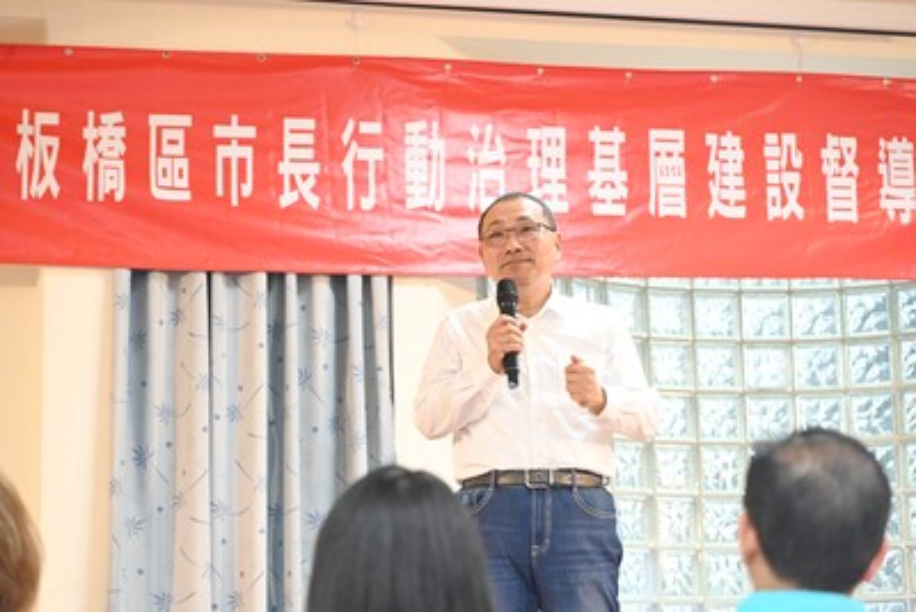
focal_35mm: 83
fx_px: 2113
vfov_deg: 16.5
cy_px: 306
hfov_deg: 24.5
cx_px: 458
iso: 3600
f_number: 4
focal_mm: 83
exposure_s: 1/100
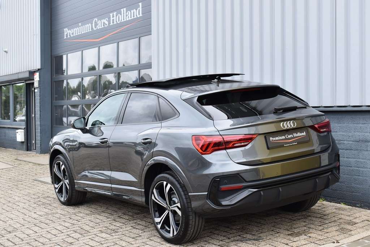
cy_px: 124
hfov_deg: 35.0
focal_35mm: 57
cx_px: 185
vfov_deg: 23.8
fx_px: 586
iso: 400
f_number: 8
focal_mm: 38
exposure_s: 1/250
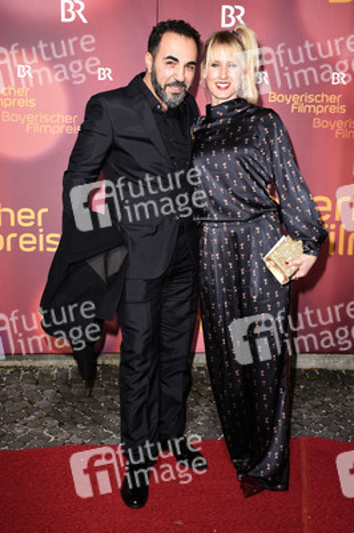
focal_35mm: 45
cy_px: 266
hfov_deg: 29.8
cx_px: 177
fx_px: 665
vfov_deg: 43.6
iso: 320
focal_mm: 30
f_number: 6.3
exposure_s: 1/160
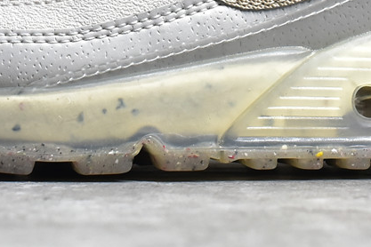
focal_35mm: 216
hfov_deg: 9.5
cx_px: 207
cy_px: -134
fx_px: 2226
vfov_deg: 6.3
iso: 1250
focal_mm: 50
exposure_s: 1/160
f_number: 7.1
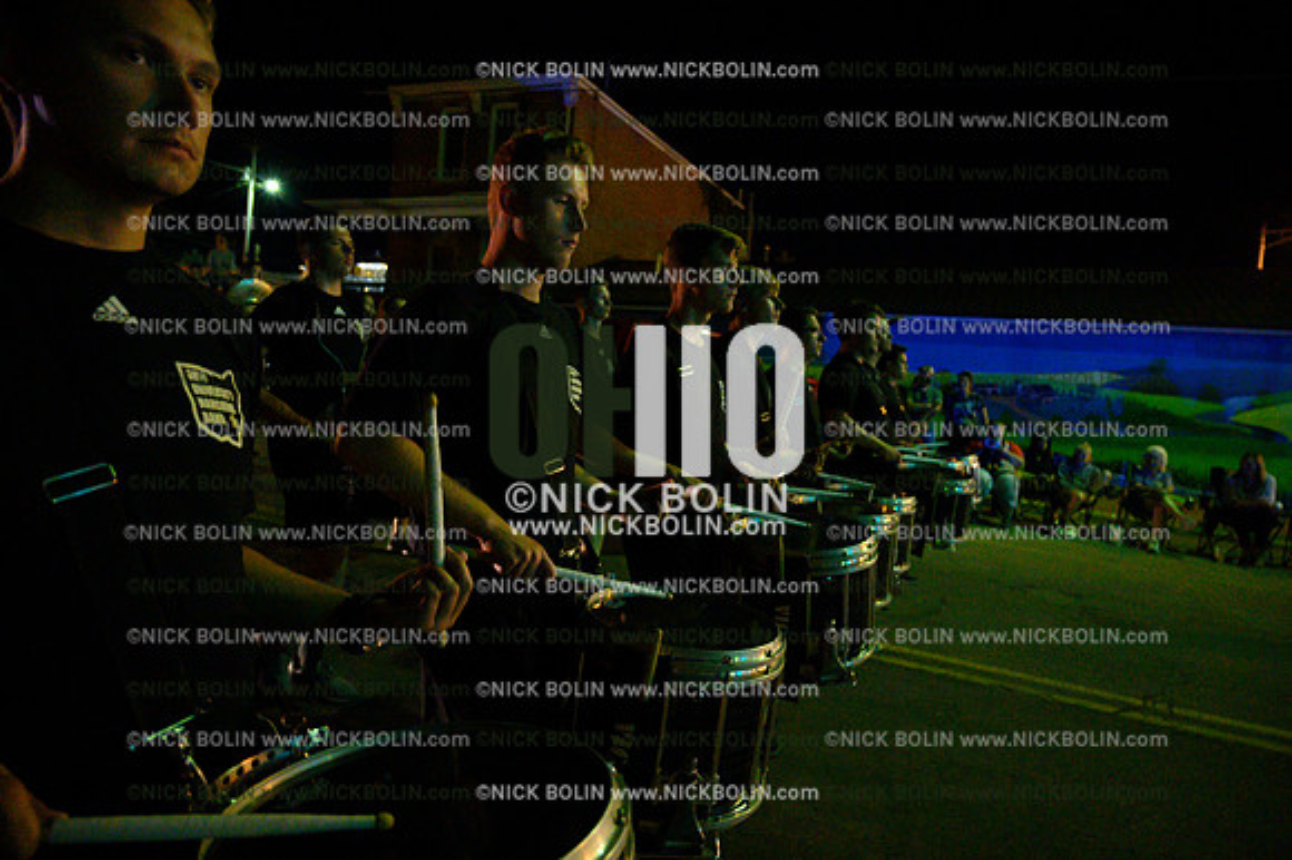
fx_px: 861
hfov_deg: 73.8
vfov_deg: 53.1
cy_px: 430
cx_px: 646
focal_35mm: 24
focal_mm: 24
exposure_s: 1/125
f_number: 4
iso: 32000
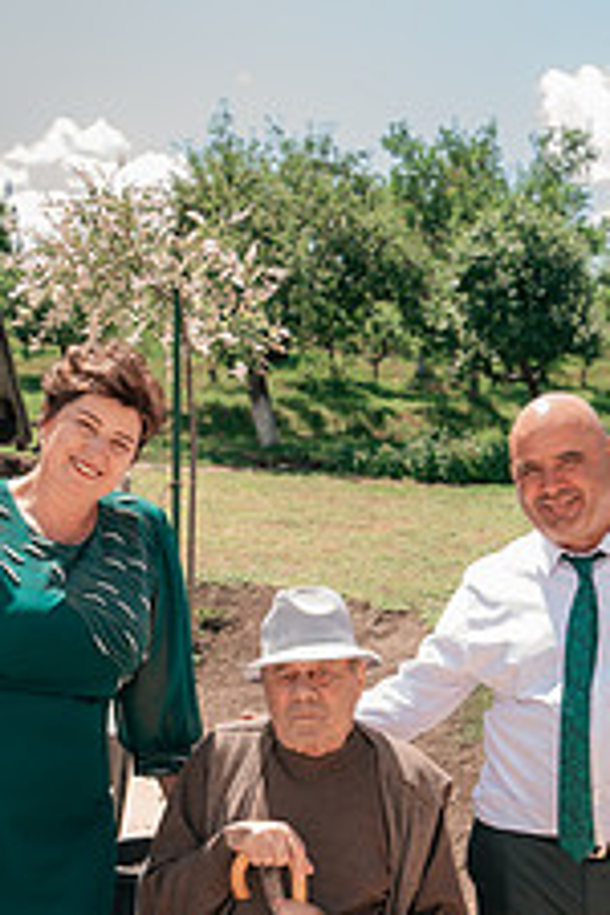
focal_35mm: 60
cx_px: 313
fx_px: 1525
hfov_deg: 22.6
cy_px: 720
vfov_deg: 32.6
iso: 200
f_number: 4.5
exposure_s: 1/400
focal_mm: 30
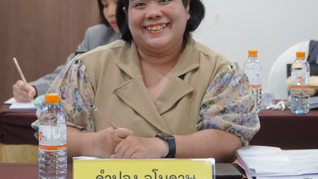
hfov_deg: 16.9
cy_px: 51
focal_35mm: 127
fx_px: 1068
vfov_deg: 9.6
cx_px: 159
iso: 1000
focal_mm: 59
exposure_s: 1/50
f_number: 4
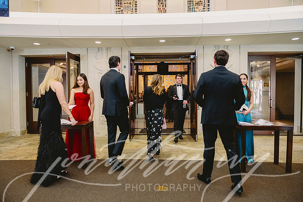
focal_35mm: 24
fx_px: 202
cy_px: 101
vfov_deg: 53.2
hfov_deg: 73.7
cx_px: 152
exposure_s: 1/160
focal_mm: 24
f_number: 3.5
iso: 1600
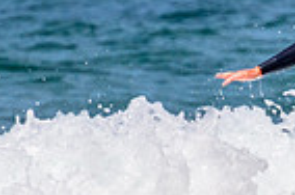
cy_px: 171
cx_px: 474
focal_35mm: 4468
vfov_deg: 0.3
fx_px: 36531
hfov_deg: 0.5
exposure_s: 1/2000
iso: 720
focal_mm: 800
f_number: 11
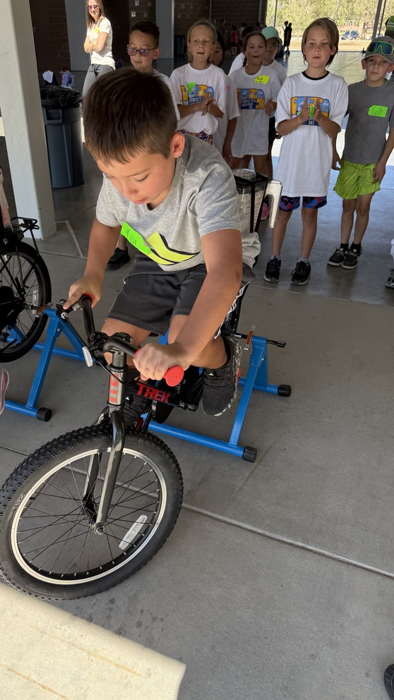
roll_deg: +0.1
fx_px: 501
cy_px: 356
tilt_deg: -32.4
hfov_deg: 42.7
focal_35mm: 27
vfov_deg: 69.9
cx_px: 158
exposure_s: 1/750
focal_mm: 6.76
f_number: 1.78
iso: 100
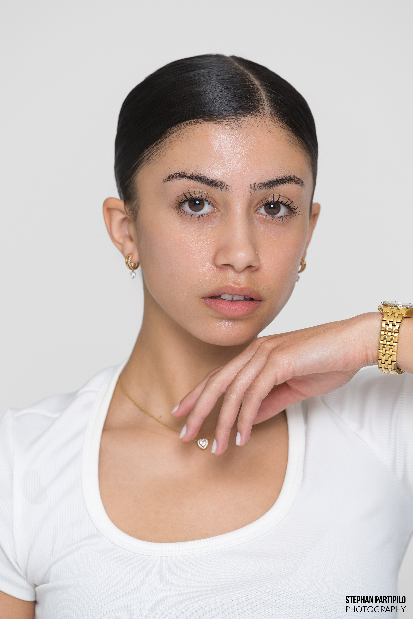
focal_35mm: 200
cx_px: 206
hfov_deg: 6.9
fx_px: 3441
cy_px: 310
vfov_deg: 10.3
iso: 50
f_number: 5
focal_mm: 200
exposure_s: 1/160
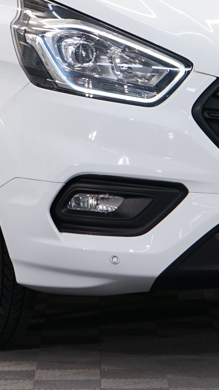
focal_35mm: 232
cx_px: 77
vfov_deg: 9.3
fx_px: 2395
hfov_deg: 5.2
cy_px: 62
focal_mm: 60
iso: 400
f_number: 5
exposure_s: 1/40
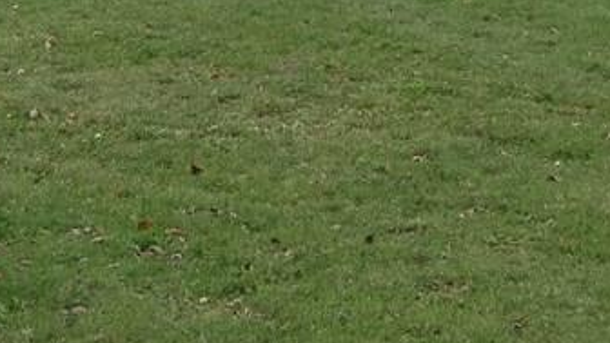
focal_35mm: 133
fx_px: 2151
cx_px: 385
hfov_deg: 16.1
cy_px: -209
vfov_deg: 8.8
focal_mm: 7.1
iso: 64
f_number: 3.8
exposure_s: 1/200
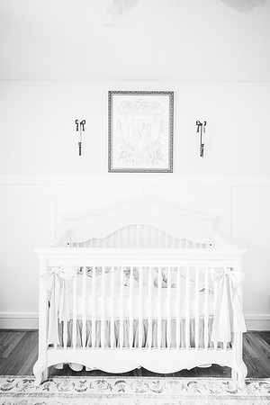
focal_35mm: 24
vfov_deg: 73.7
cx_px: 135
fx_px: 270
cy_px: 202
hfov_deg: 53.1
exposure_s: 1/200
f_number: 2.8
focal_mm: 24
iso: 1600
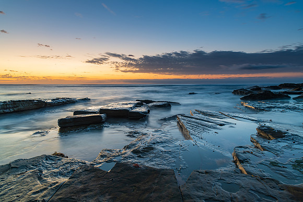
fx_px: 203
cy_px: 101
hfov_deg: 73.3
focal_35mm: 24
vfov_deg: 52.8
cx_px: 152
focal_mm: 24
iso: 31
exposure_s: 13
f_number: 9
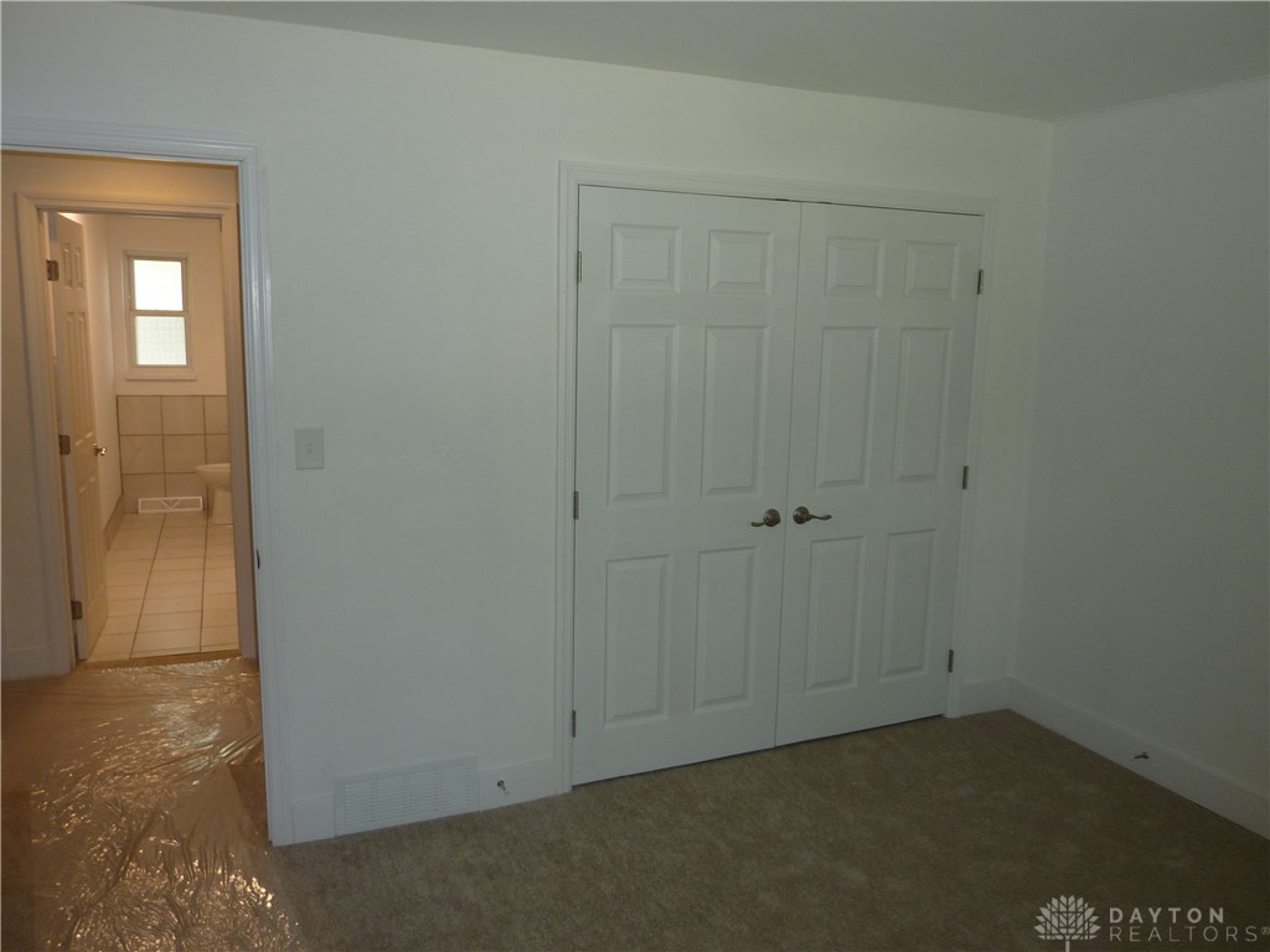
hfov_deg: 69.4
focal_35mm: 25
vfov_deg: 54.9
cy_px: 476
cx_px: 635
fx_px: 917
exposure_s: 1/30
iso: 100
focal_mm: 4.1
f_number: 3.3
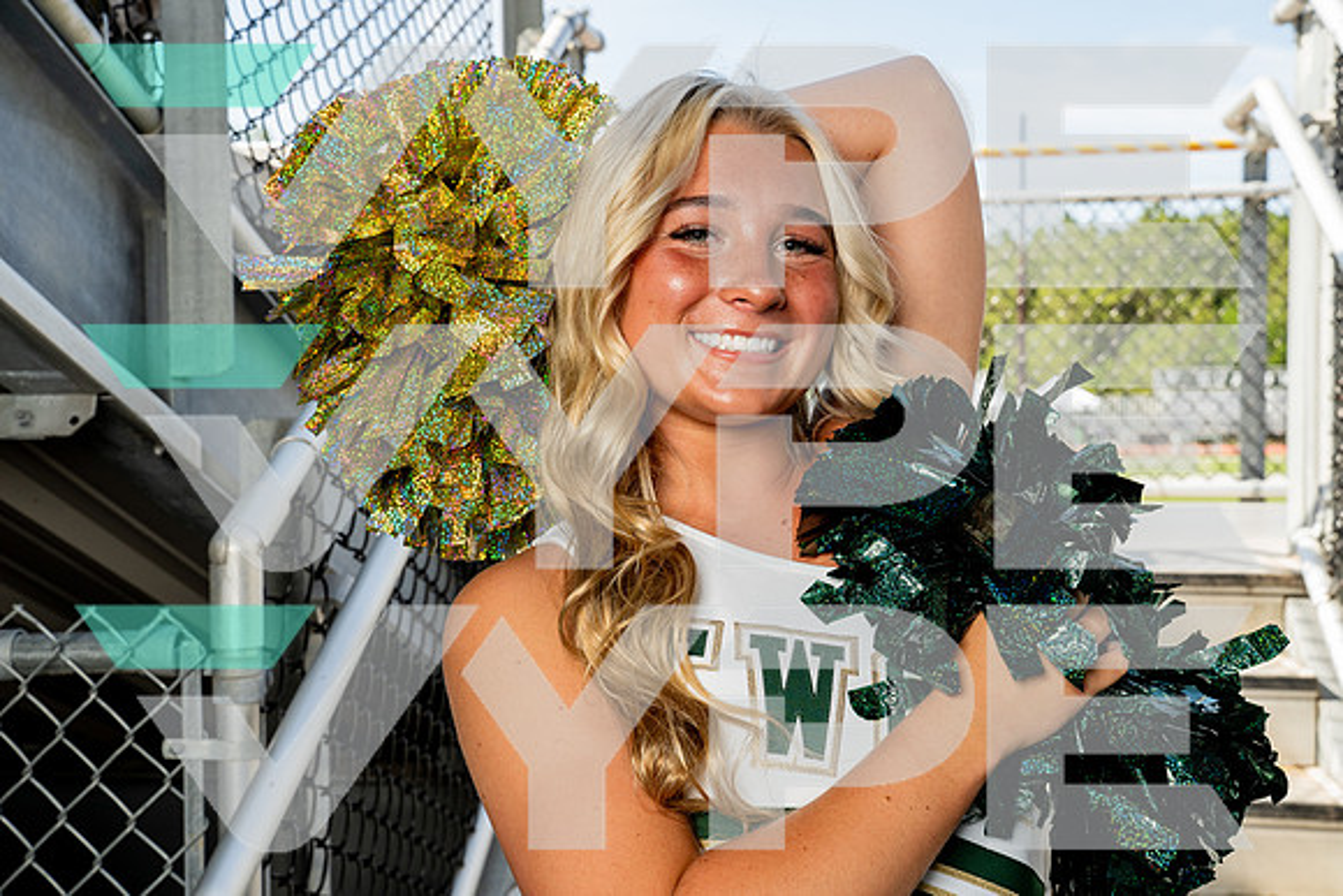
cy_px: 439
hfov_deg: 40.5
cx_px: 656
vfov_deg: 27.7
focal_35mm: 49
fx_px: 1820
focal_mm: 46
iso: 400
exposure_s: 1/250
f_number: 8
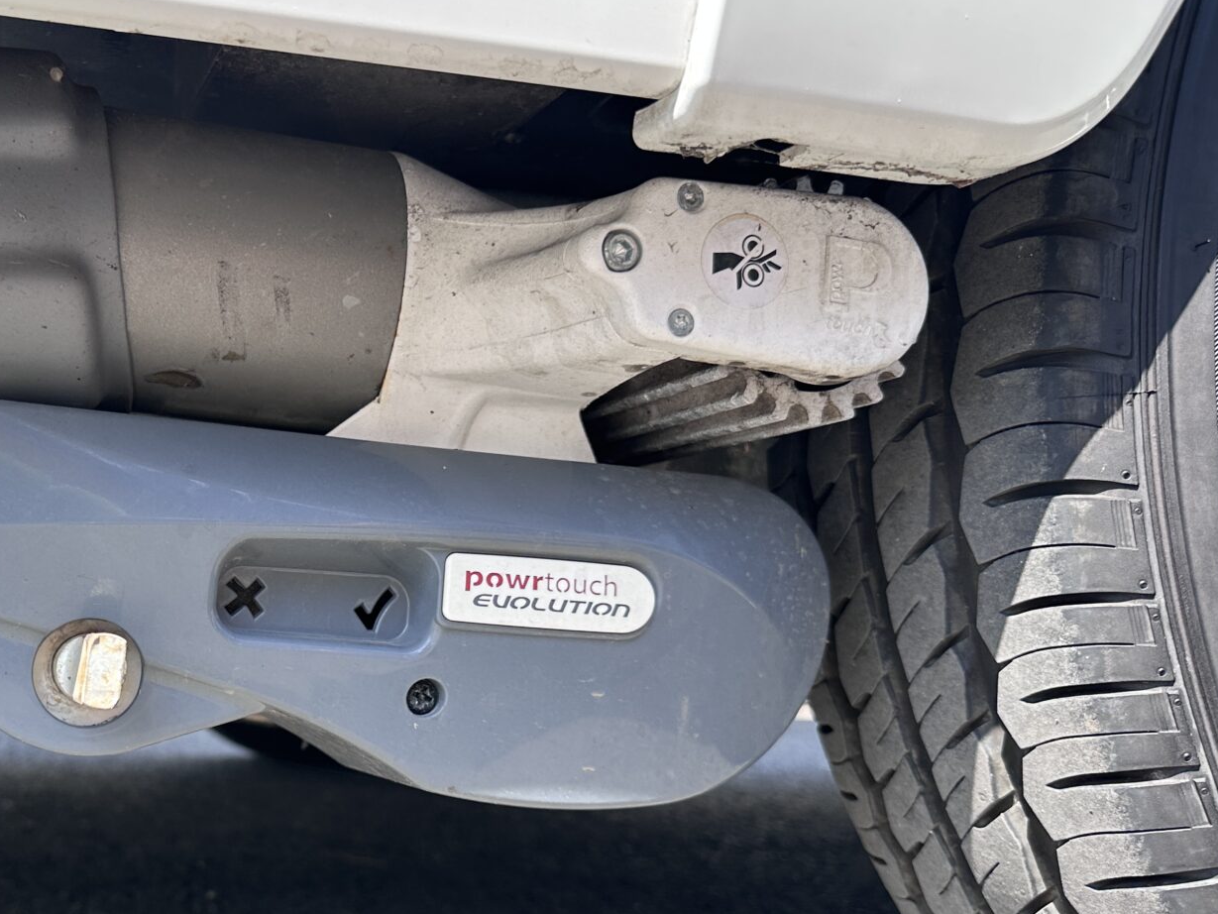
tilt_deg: +0.3
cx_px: 228
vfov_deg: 35.7
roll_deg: -2.2
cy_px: 591
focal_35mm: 40
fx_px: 1408
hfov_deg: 44.3
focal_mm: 6.86
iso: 80
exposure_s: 1/694
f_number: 1.78
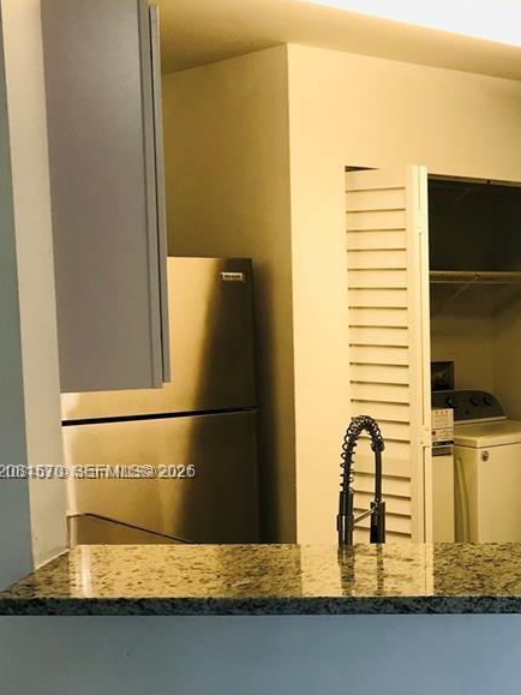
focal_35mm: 58
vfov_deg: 32.9
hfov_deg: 24.2
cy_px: 473
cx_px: 514
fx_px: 1164
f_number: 1.8
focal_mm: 3.99
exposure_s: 1/60
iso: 32
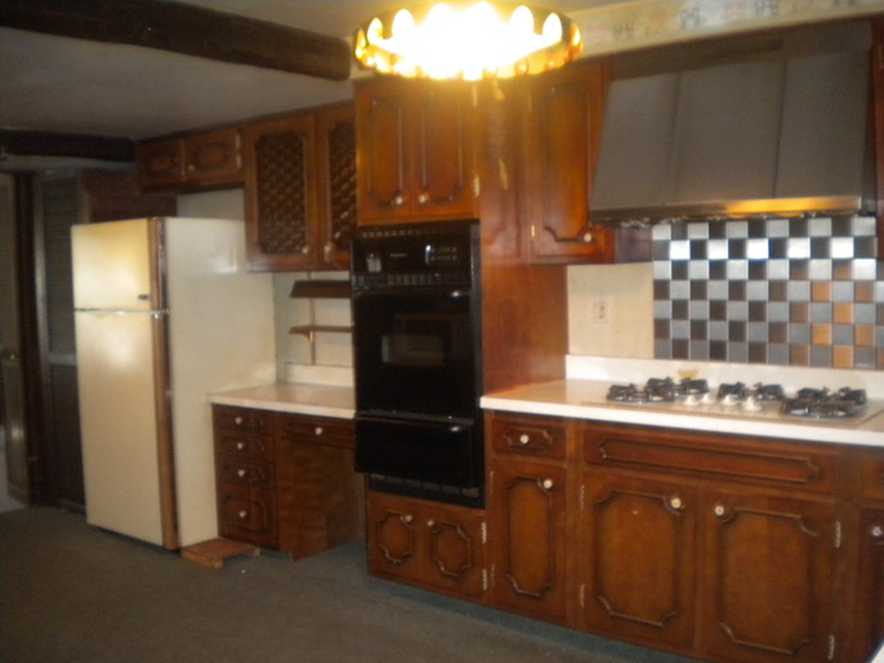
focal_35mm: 35
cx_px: 442
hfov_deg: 52.6
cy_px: 332
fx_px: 894
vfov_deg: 40.7
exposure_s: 1/30
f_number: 3.1
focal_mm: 6.3
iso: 403
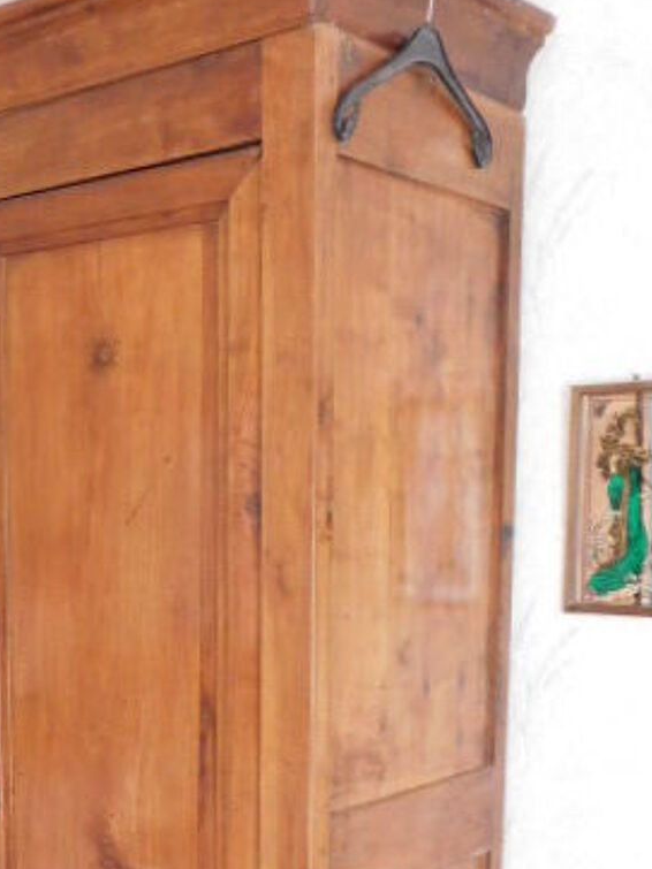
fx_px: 1331
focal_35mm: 53
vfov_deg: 34.7
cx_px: 104
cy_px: 737
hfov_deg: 26.8
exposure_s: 1/20
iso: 400
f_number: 3.2
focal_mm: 5.3
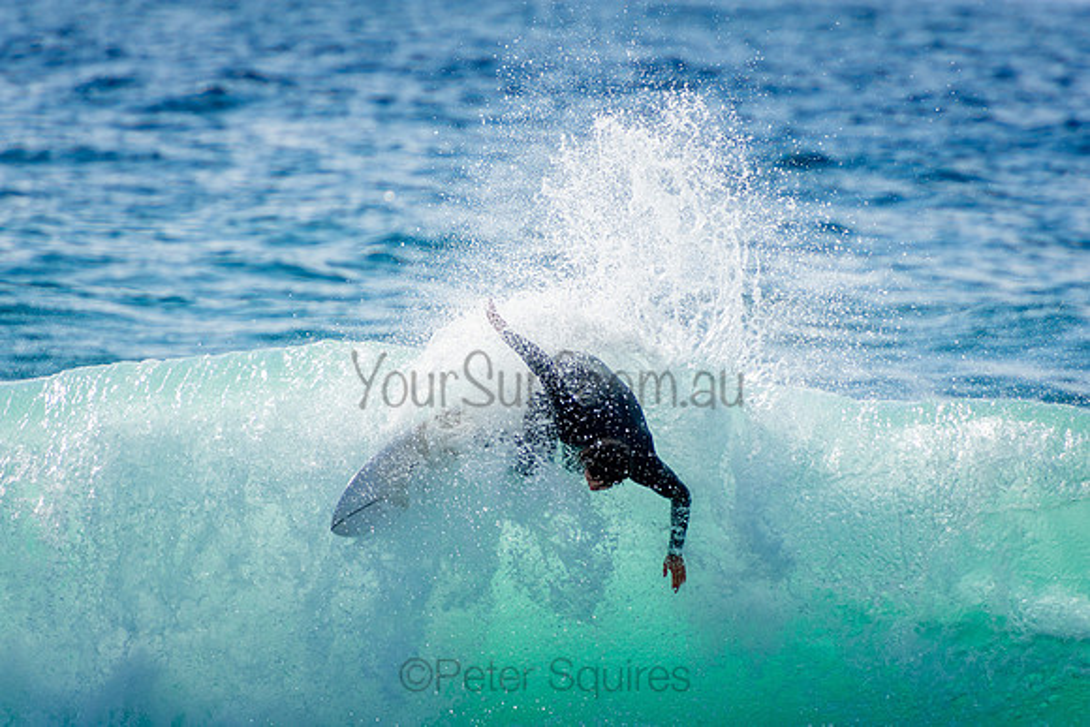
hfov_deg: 3.4
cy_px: 364
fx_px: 18170
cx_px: 545
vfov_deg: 2.3
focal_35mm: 600
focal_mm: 400
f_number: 5.6
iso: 250
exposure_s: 1/2000
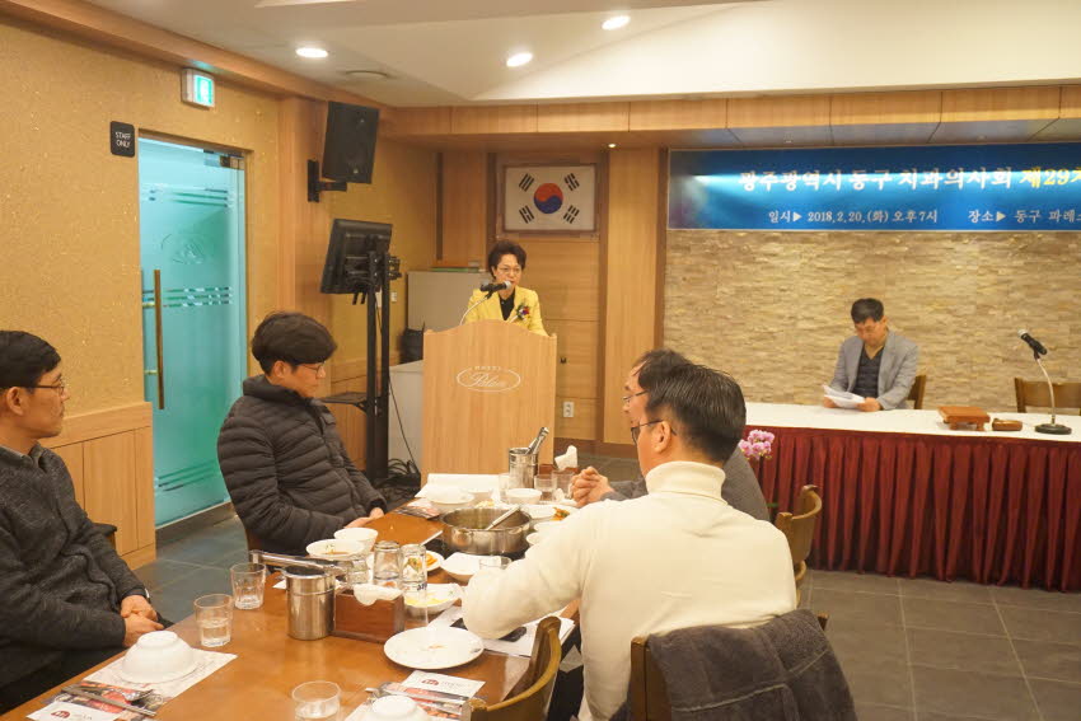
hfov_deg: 59.5
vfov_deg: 41.7
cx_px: 540
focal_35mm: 32
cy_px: 360
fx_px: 946
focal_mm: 21
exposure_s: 1/125
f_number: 4
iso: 3200
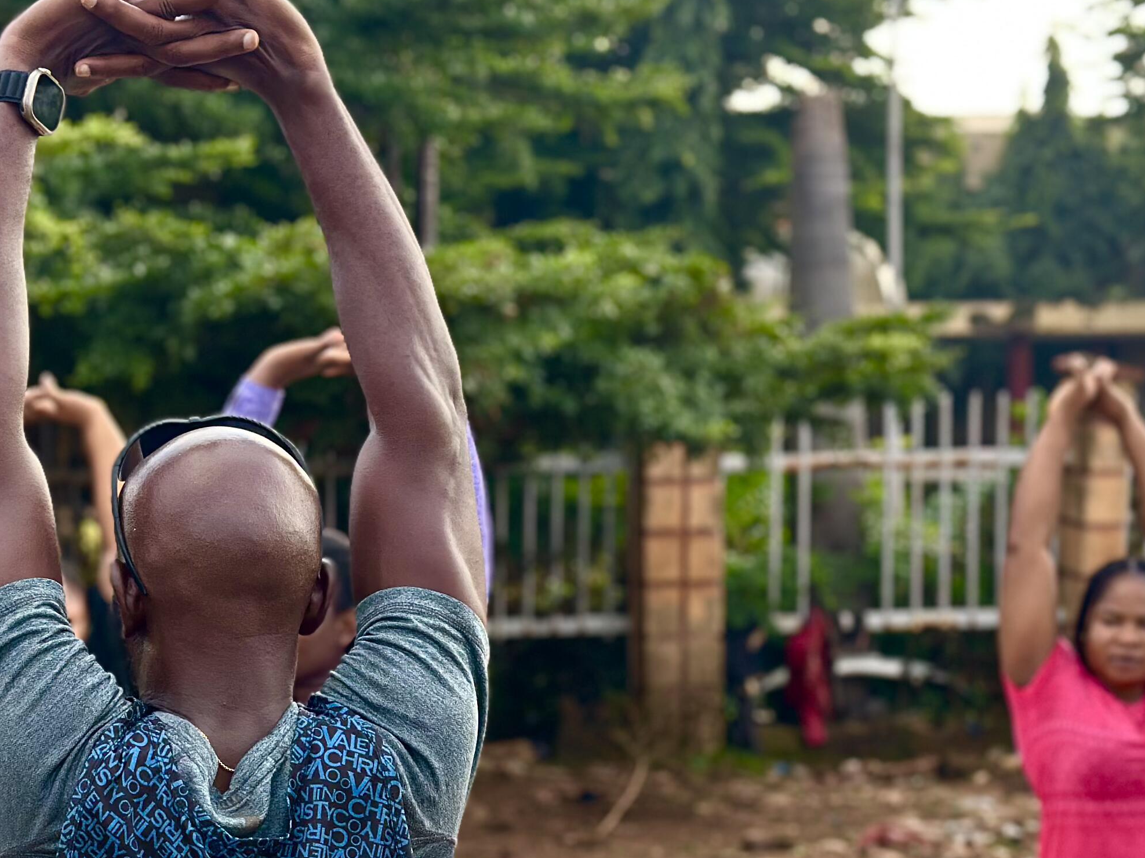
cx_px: 221
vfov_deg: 15.0
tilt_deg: -4.1
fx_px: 3241
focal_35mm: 98
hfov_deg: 19.8
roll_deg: +0.3
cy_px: 656
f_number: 1.78
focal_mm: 6.86
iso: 80
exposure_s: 1/734
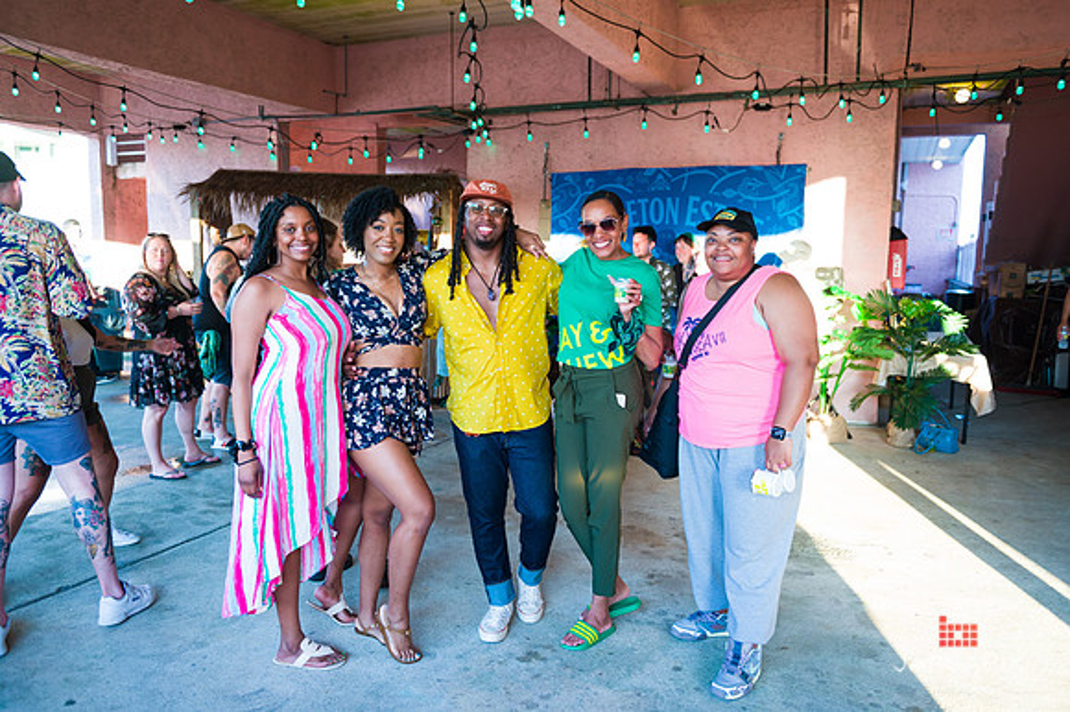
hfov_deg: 67.4
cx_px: 535
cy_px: 356
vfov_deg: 47.9
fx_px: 802
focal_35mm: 27
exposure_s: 1/200
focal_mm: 27
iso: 800
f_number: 3.2
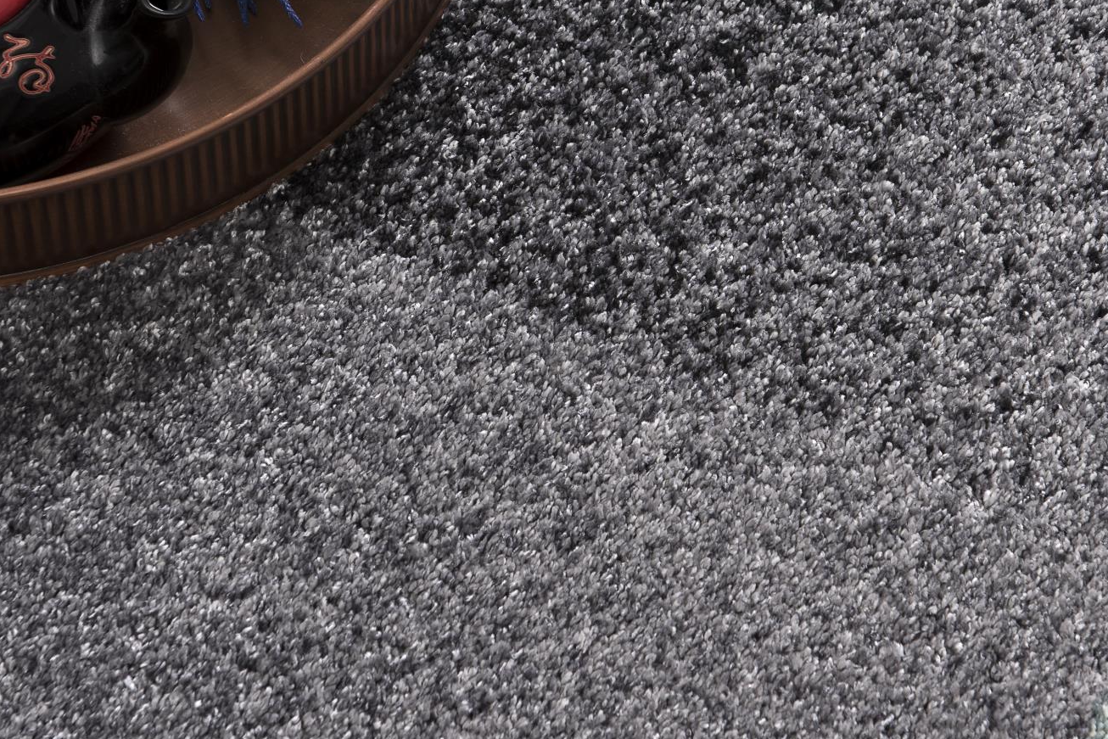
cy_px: 132
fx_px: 4124
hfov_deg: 15.3
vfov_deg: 10.2
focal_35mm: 134
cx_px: 621
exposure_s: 1/80
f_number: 9
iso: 125
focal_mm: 70
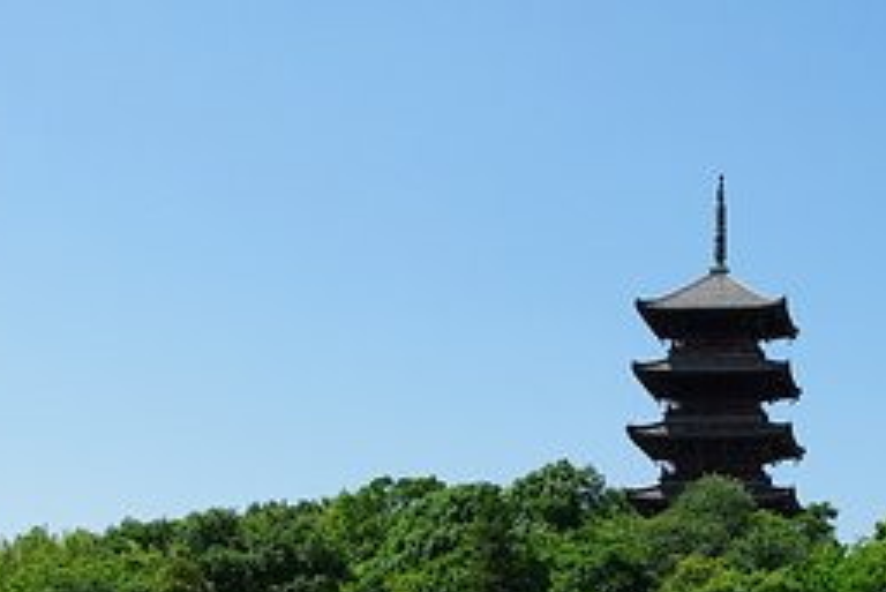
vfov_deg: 21.6
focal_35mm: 63
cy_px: 310
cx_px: 727
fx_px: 1551
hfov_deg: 31.0
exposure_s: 1/250
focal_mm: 21
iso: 100
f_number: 6.7
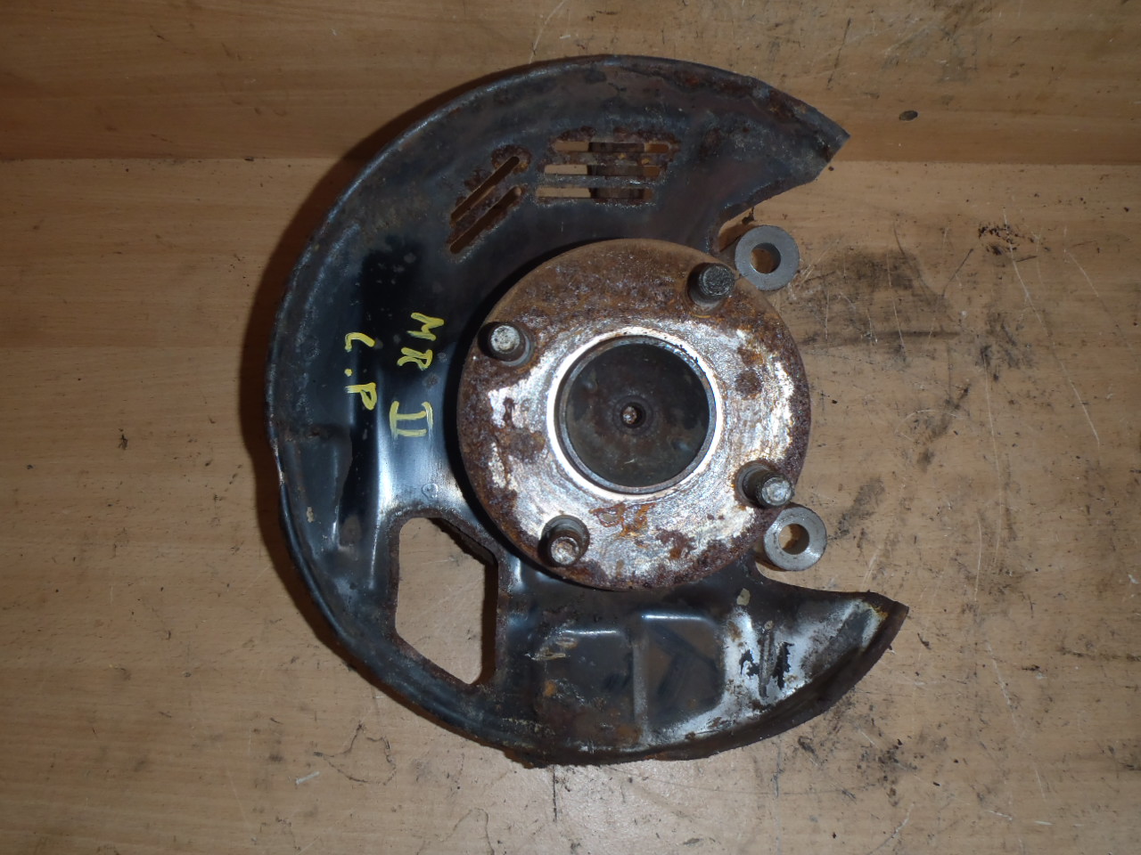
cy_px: 428
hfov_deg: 63.4
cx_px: 570
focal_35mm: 28
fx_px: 923
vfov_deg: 49.7
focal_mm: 5
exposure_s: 1/30
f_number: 3.9
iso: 100
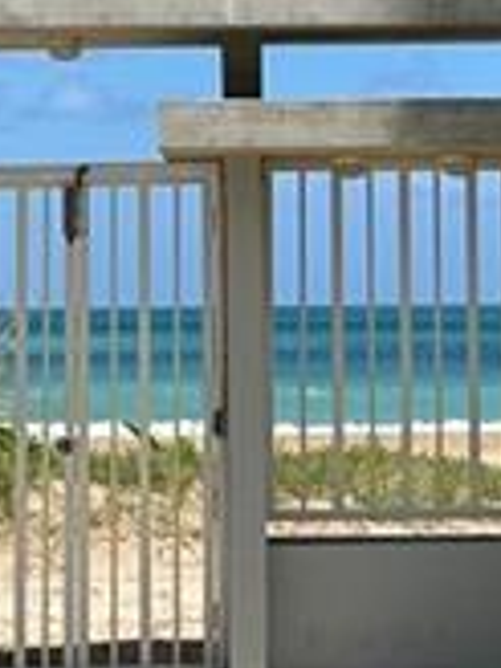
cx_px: 334
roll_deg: -0.3
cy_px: -134
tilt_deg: +6.9
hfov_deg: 8.4
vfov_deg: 11.0
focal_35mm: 176
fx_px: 3396
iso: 80
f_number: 1.78
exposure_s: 1/4762
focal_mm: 6.86
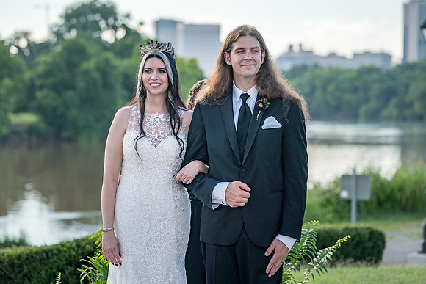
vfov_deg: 9.9
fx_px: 1639
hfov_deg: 14.8
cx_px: 194
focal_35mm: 138
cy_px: 130
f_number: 4
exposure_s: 1/640
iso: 100
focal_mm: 127
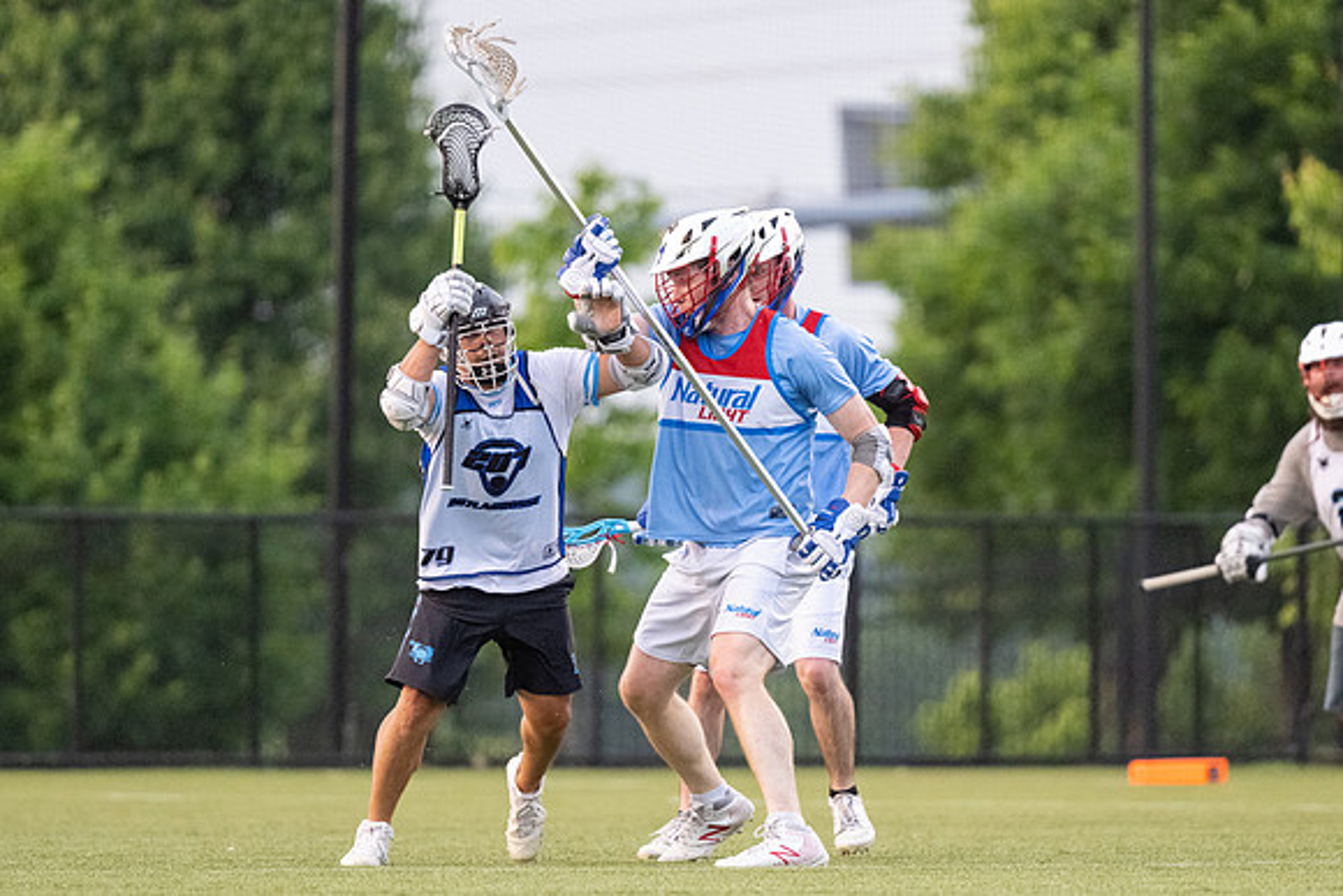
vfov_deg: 2.3
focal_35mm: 601
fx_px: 22432
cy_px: 513
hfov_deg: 3.4
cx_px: 669
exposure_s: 1/1000
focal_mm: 500
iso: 6400
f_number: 5.6
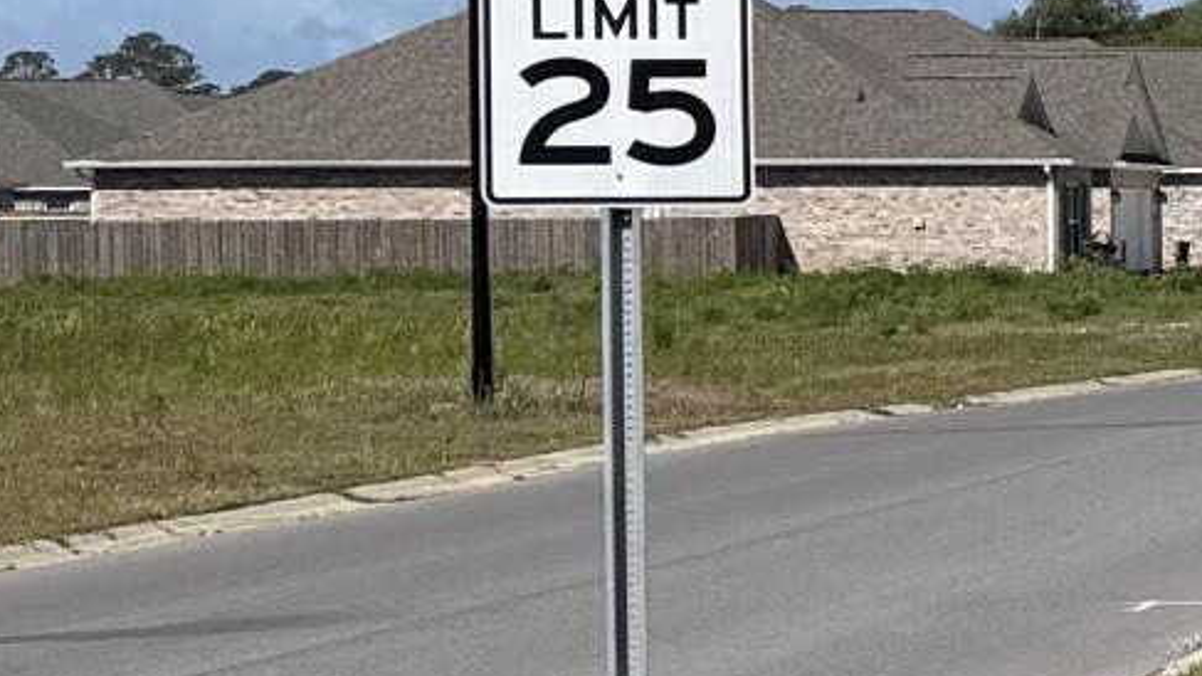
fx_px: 5132
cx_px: 3248
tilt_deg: -2.0
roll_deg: +0.6
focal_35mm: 161
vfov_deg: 7.5
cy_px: 269
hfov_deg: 10.6
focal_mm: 6.76
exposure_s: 1/6711
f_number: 1.78
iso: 80
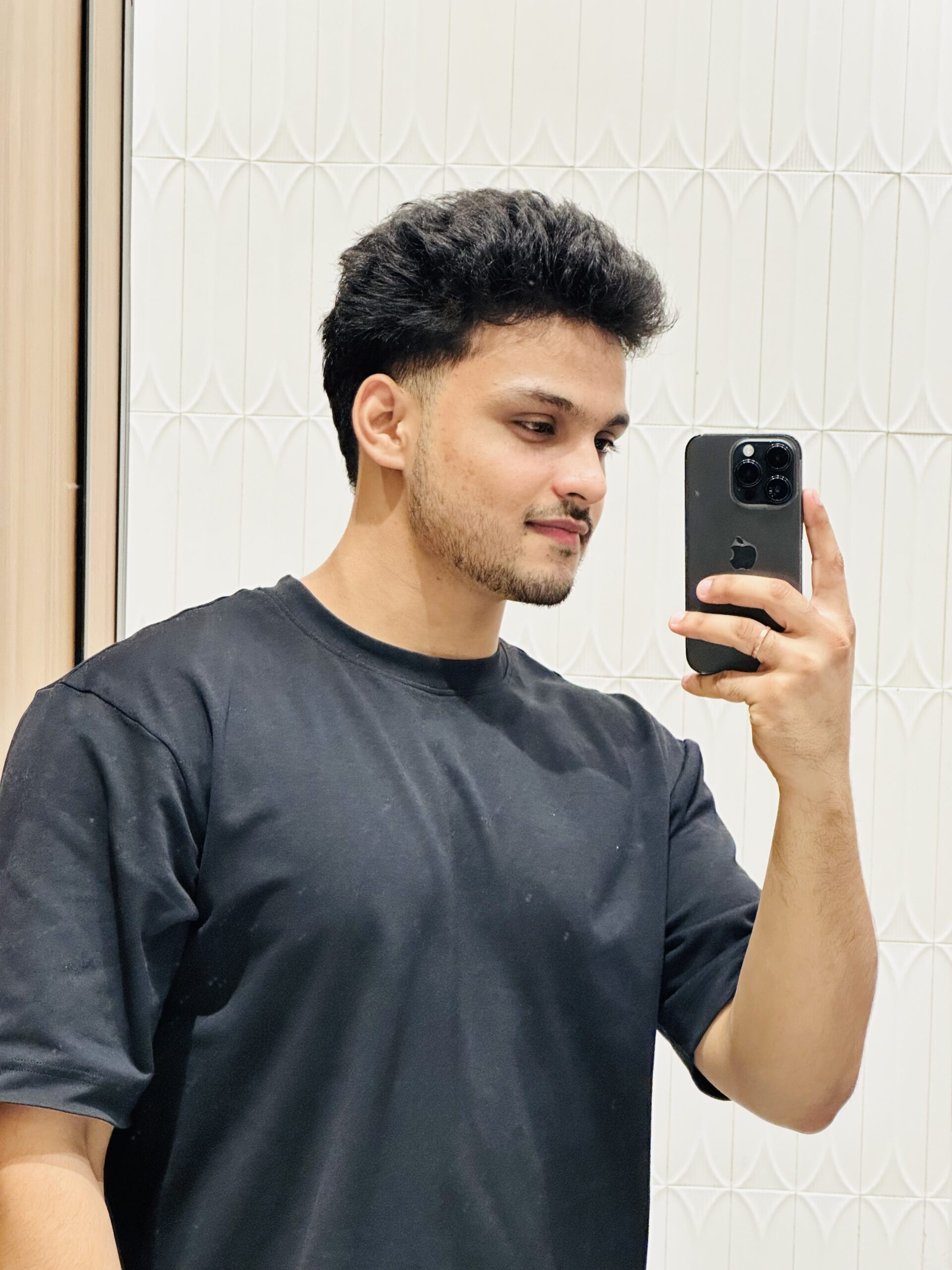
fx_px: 2824
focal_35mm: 77
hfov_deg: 19.1
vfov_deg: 25.3
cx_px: 476
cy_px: 635
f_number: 2.8
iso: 400
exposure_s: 1/50
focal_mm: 9
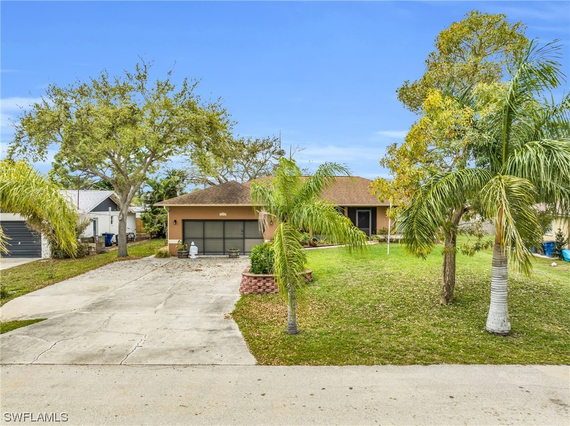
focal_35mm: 24
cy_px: 213
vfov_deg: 56.7
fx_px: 395
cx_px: 285
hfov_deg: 71.6
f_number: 4
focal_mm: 12.29
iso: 100
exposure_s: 1/40
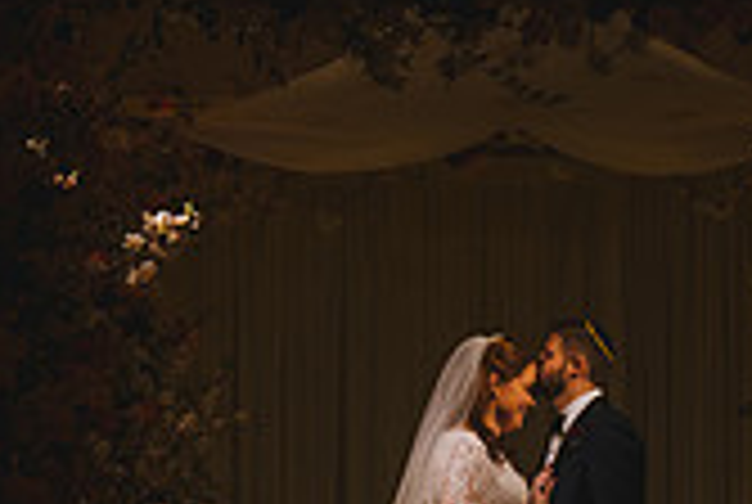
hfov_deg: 8.5
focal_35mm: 243
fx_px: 5085
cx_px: 492
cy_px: 229
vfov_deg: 5.7
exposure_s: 1/250
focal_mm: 60
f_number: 4.5
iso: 800
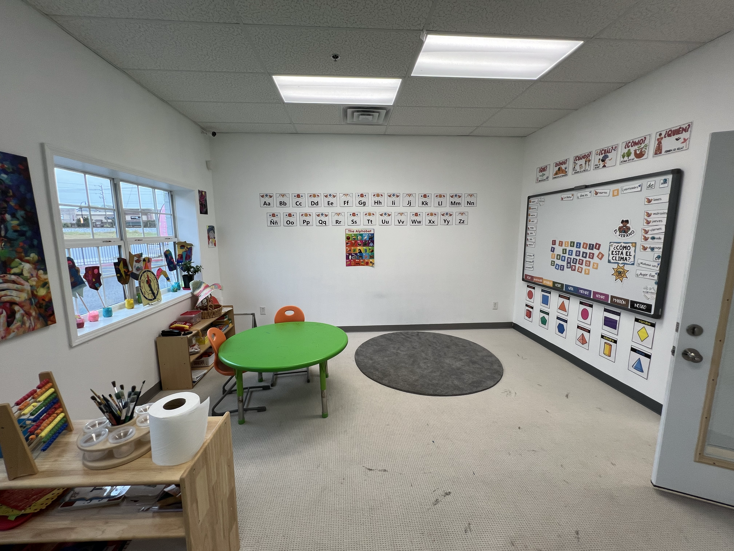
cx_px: 367
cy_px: 276
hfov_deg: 106.2
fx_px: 276
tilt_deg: -8.4
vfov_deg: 89.9
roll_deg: +0.9
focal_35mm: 13
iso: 50
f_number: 1.8
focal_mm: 1.57
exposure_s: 1/60
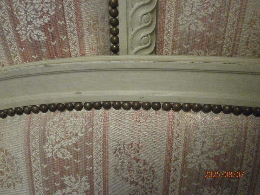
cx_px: 130
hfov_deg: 56.8
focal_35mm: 32
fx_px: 240
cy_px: 98
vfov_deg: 44.2
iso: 800
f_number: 3.1
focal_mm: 5.8
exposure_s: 1/50
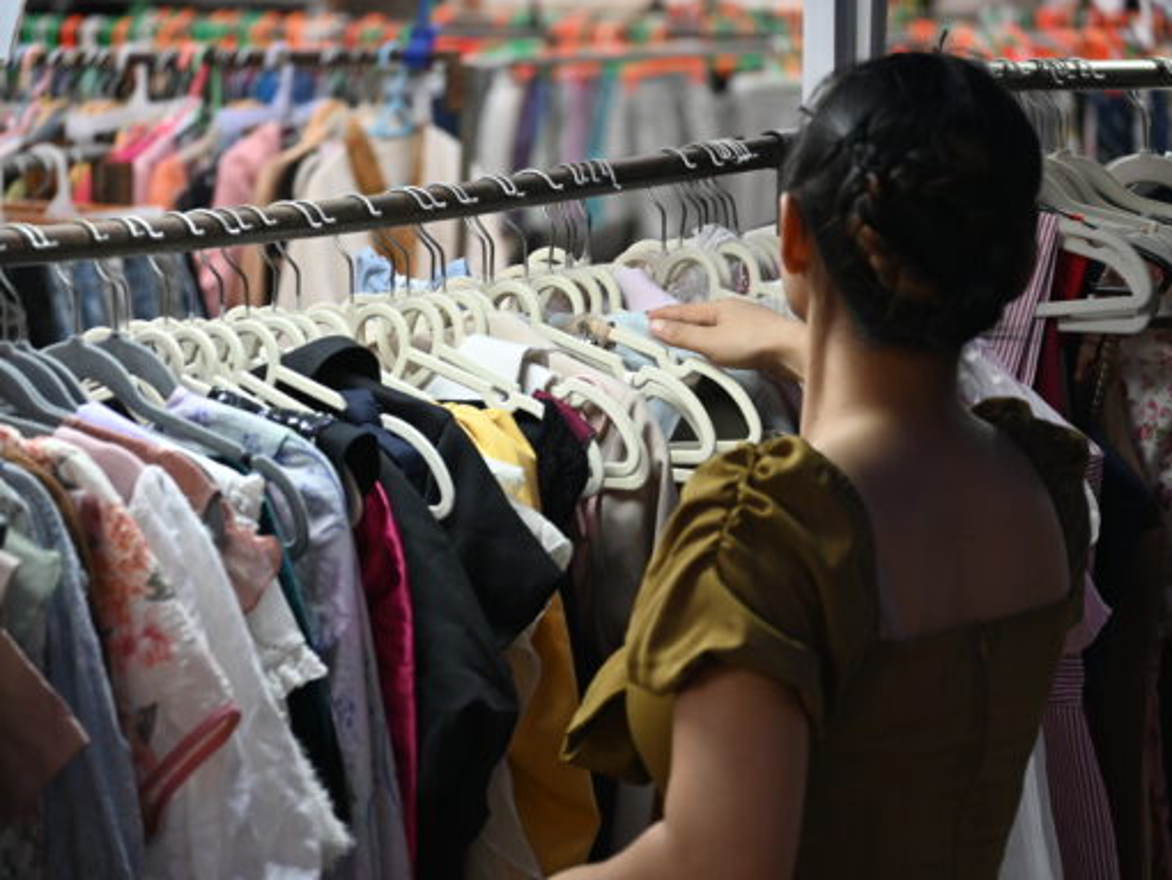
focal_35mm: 188
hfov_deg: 10.5
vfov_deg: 7.9
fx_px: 6353
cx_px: 553
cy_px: 440
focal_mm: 115
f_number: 5
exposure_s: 1/160
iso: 400
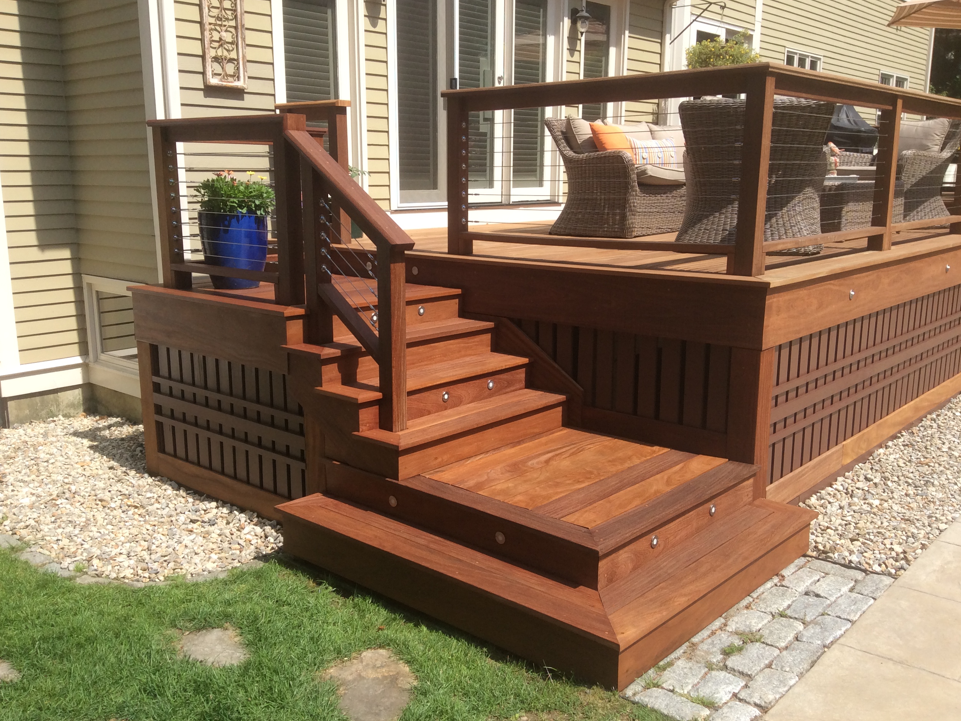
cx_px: 484
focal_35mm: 34
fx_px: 944
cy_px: 356
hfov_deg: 54.0
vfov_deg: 41.8
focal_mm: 3.3
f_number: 2.4
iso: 32
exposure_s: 1/1021
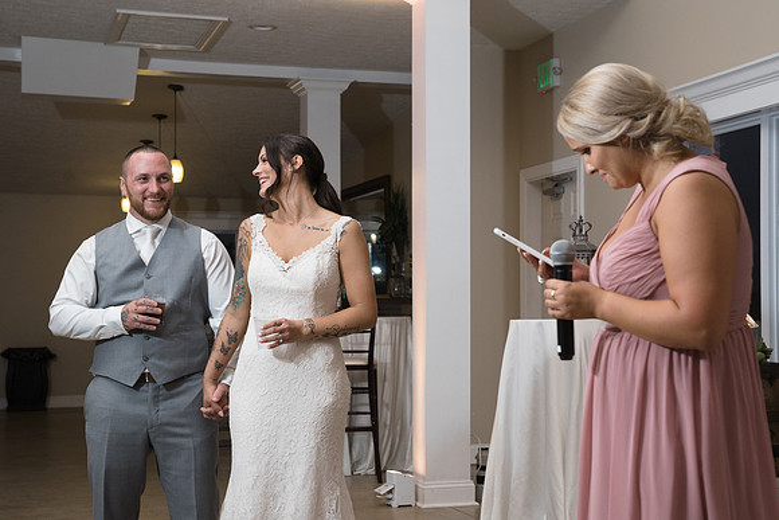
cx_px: 411
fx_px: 1389
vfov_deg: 21.2
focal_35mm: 64
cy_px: 260
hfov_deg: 31.3
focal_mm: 60
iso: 2000
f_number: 5.6
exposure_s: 1/200
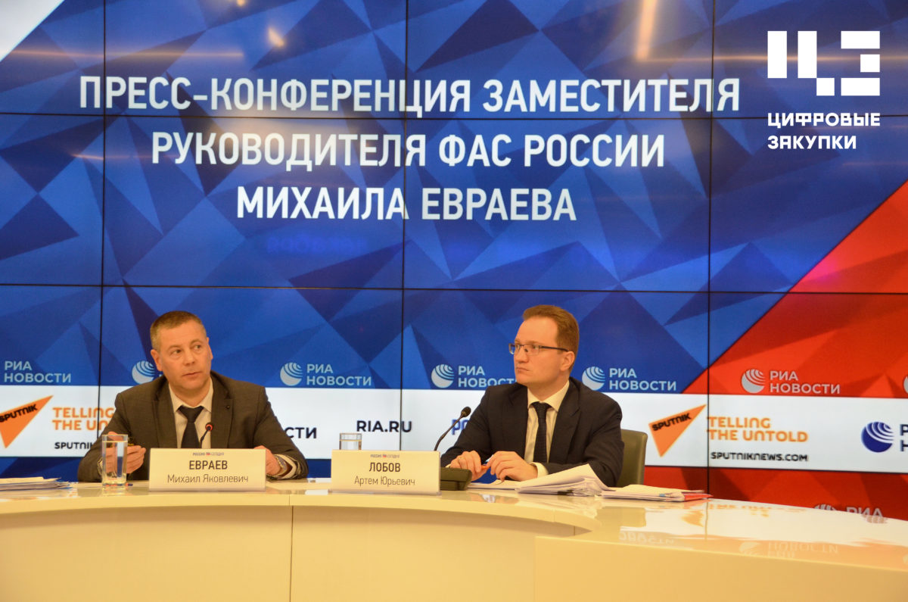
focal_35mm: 69
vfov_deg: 19.6
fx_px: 1737
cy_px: 301
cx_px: 454
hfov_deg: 29.3
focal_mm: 46
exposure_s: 1/60
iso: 800
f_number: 4.5
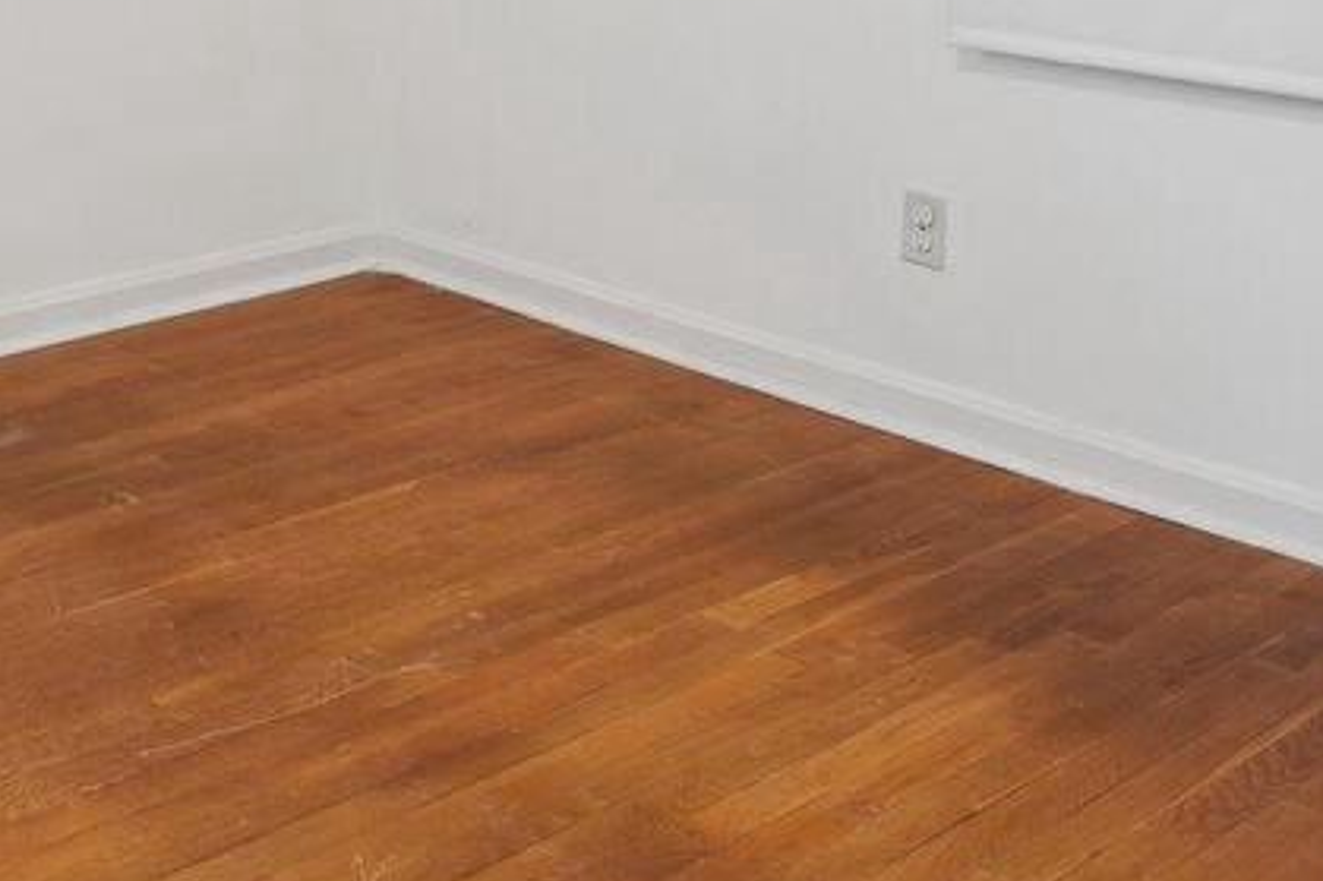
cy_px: -303
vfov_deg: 21.8
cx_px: -3
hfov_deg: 33.2
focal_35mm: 55
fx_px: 2020
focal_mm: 16
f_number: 8
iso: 400
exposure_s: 1/5
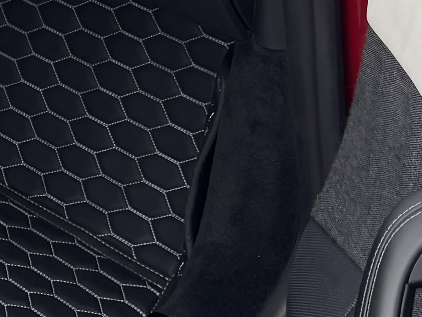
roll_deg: +5.8
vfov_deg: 10.7
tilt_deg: -32.6
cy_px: 142
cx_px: -214
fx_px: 1683
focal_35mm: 138
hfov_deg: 13.5
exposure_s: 1/220
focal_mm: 6.76
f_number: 1.78
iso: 64
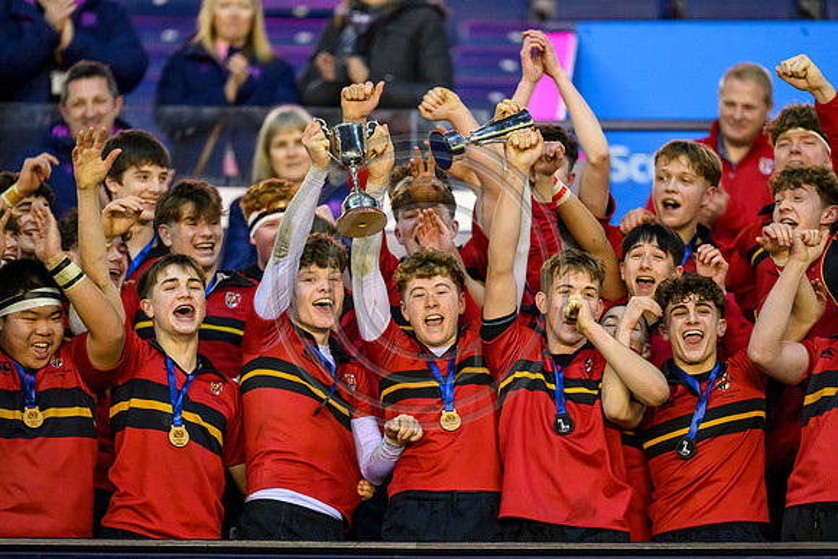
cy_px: 280
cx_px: 419
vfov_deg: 3.4
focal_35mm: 400
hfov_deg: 5.2
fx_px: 9313
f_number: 3.2
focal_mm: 400
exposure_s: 1/320
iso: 10000
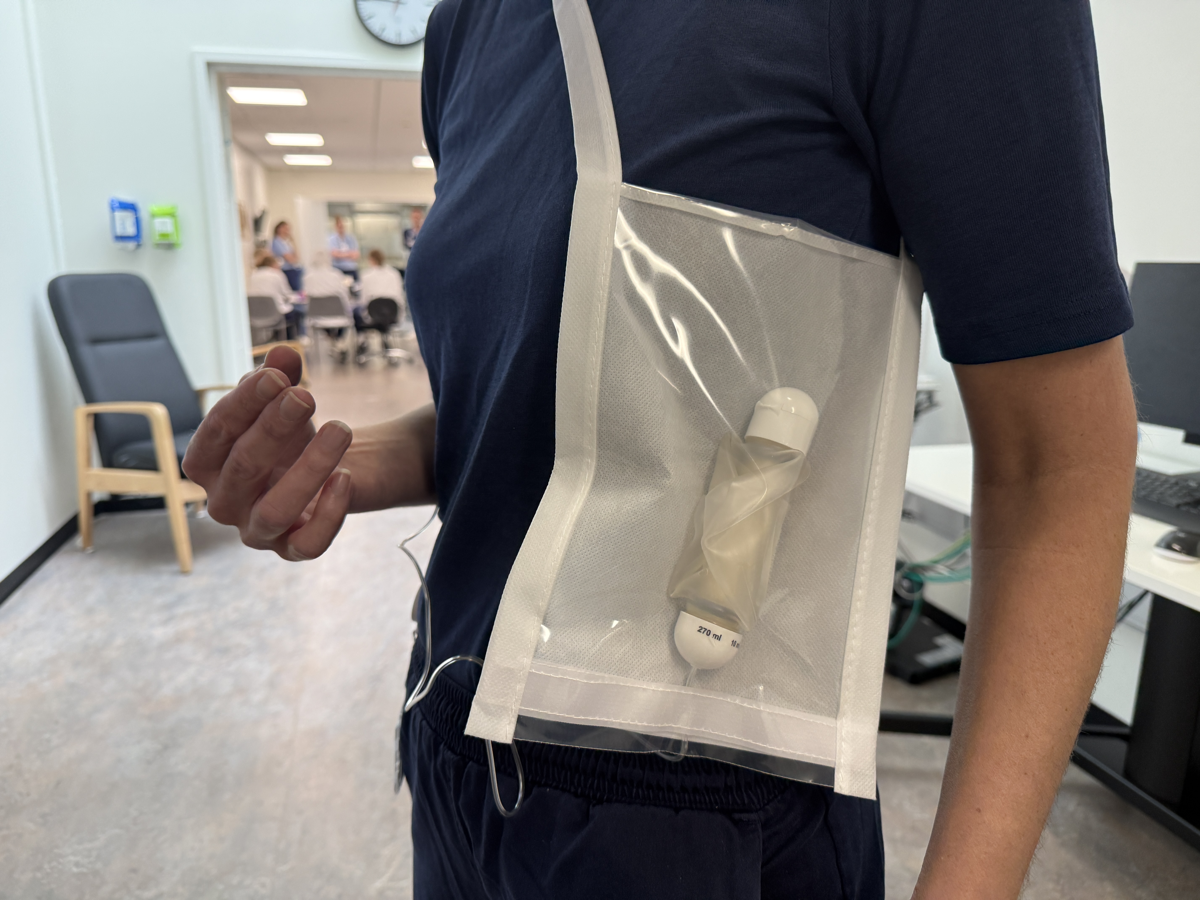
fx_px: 832
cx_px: 600
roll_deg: +0.6
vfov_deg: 56.8
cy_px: 450
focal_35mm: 24
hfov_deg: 71.6
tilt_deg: -12.9
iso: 160
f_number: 1.78
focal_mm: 6.76
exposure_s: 1/100
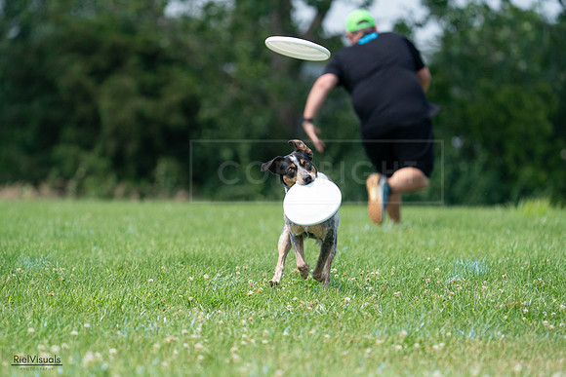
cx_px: 283
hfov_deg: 6.0
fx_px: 5362
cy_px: 188
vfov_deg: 4.0
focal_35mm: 341
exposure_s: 1/4000
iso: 1600
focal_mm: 341
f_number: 6.3
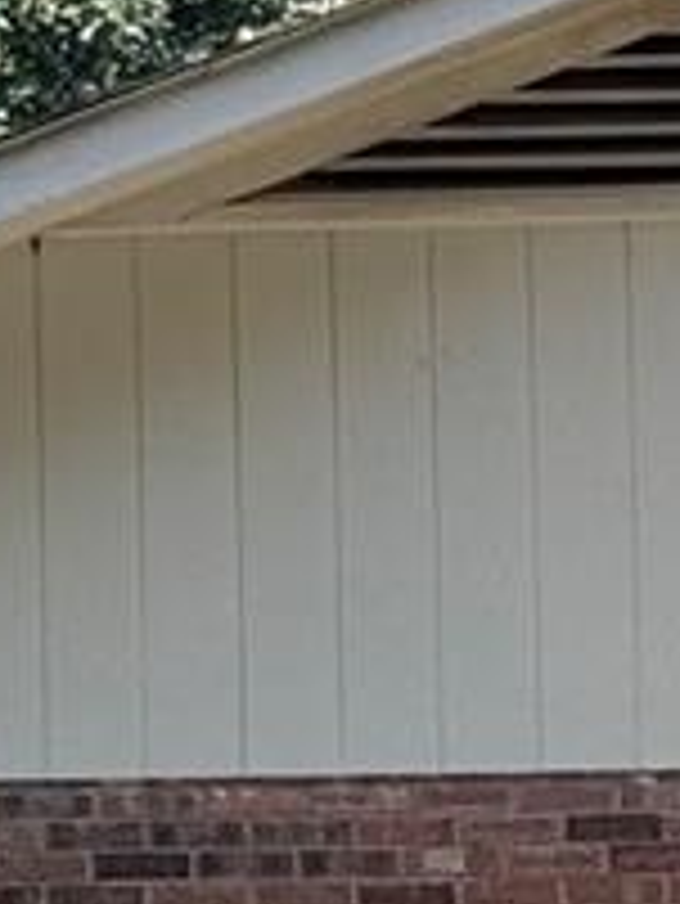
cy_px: 1228
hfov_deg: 4.0
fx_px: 9602
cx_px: 730
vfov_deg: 5.4
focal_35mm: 367
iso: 64
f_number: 1.78
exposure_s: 1/593
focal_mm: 6.76
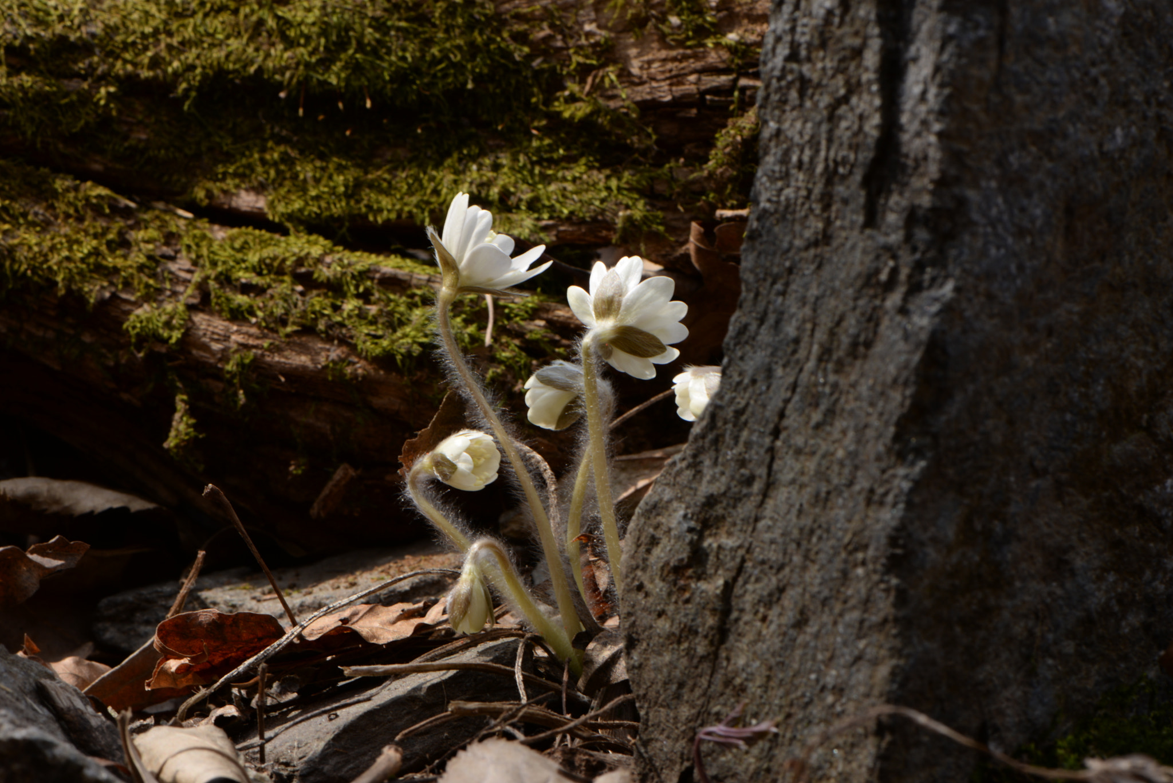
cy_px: 392
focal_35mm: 105
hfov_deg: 19.4
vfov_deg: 13.1
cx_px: 586
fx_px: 3422
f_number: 25
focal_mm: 105
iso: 100
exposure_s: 1/13
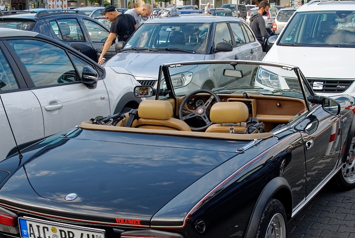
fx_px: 622
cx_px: 181
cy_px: 165
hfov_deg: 31.9
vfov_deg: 21.5
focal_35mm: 63
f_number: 10
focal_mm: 28
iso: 400
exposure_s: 1/100
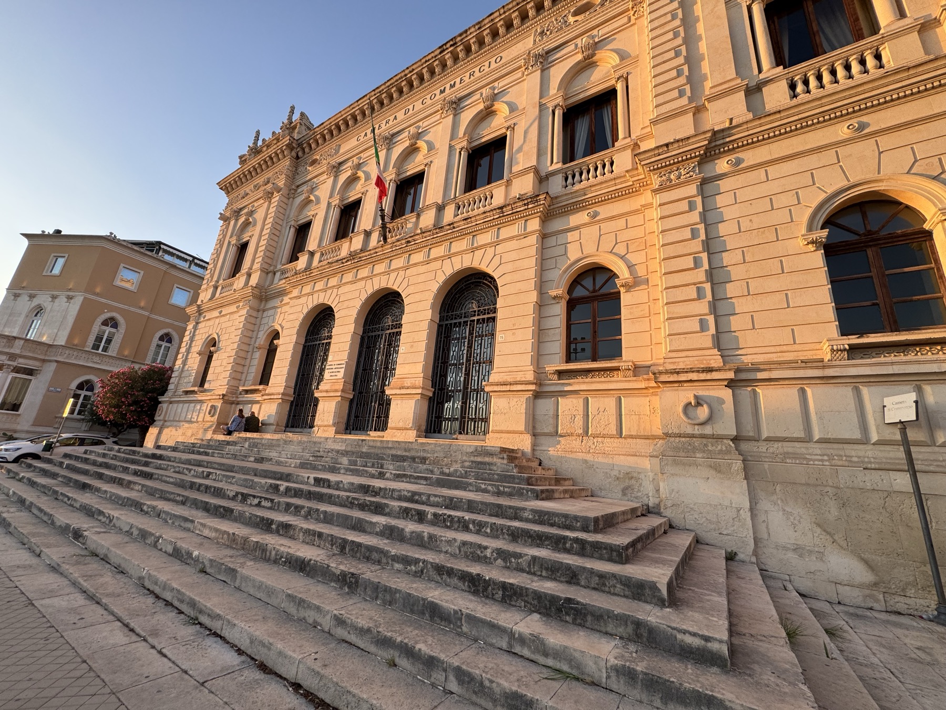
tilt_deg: +14.9
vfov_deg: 85.7
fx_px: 383
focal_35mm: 14
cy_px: 355
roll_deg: -5.2
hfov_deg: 102.1
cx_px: 473
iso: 40
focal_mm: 2.22
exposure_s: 1/270
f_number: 2.2
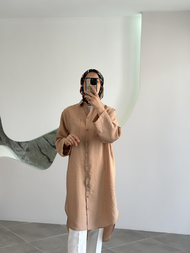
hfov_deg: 30.3
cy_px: 126
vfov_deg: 39.7
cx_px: 95
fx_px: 351
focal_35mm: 48
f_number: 1.78
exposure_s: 1/415
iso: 80
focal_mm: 6.86
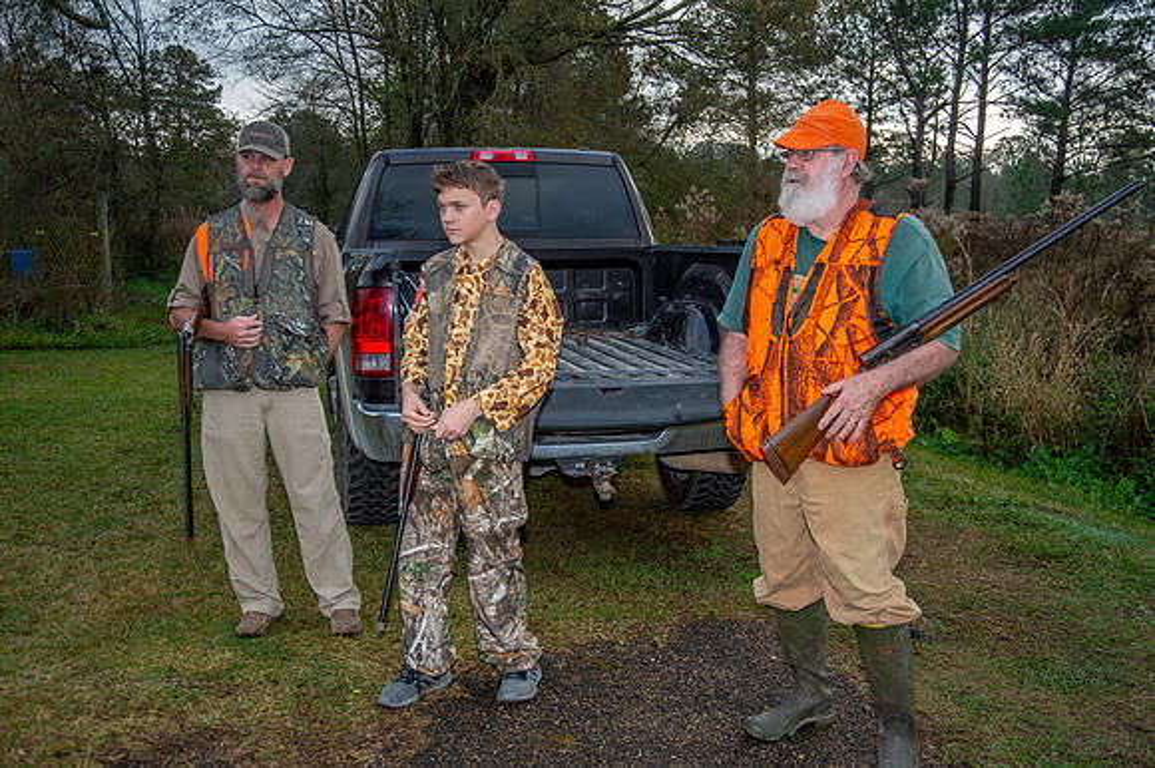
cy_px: 384
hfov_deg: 50.7
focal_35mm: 38
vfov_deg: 35.0
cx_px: 578
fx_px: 1218
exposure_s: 1/125
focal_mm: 38
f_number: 7.1
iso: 250
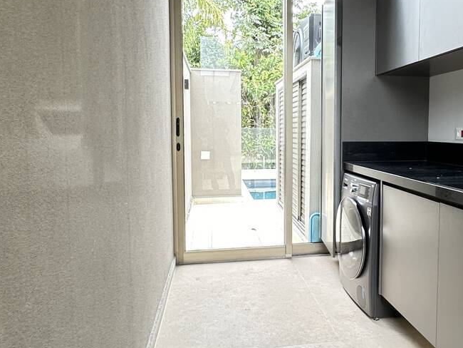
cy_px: 159
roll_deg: -0.6
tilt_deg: -3.5
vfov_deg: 45.4
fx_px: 415
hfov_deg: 57.2
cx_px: 304
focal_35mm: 31
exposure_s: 1/99
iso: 160
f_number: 2.2
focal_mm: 2.22
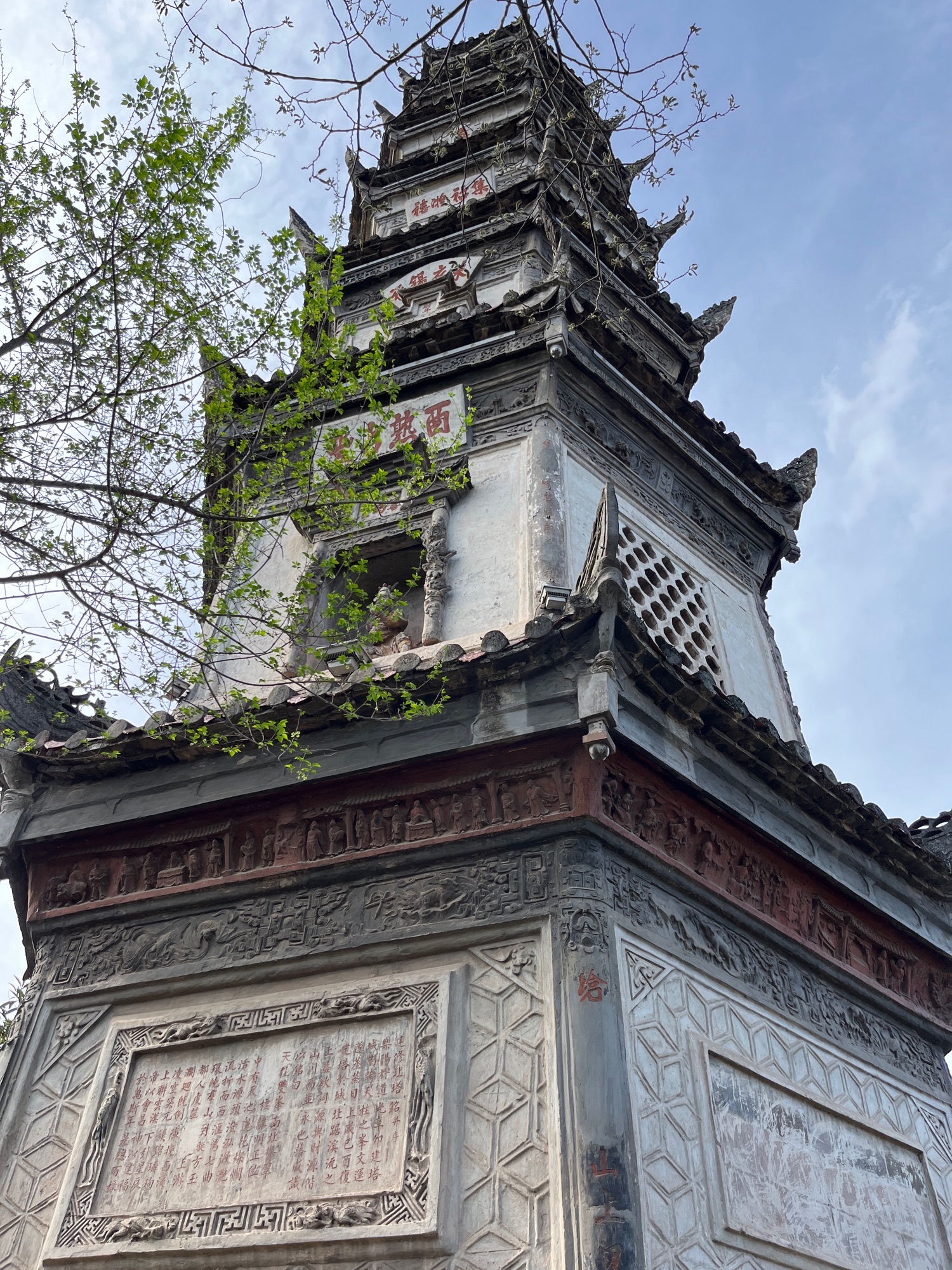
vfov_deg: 67.3
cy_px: 635
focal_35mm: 26
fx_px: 953
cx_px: 476
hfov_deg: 53.1
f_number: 1.6
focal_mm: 5.1
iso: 50
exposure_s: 1/1252
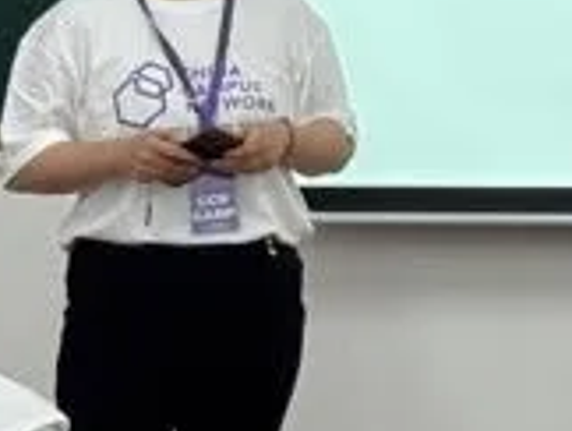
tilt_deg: -0.5
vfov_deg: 6.0
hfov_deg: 7.8
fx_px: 4088
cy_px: 5
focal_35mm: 247
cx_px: 957
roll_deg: -1.3
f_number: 1.78
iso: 64
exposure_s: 1/60
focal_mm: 6.76
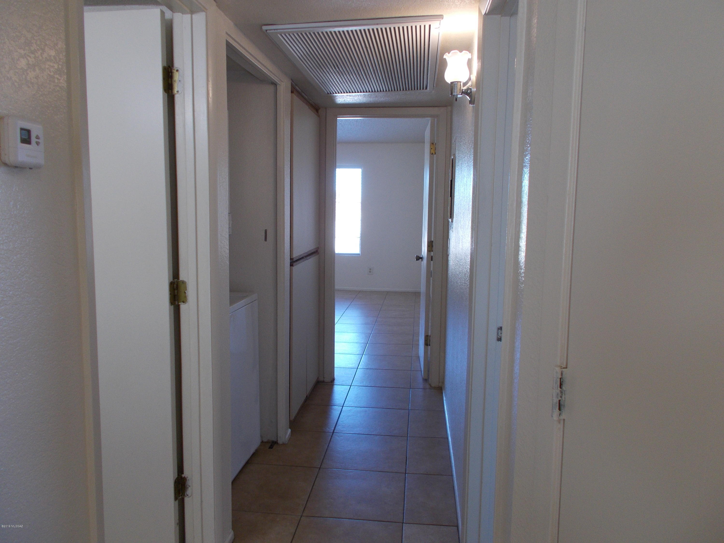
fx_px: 544
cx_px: 362
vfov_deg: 53.1
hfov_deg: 67.3
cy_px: 272
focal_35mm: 26
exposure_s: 1/25
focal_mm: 4.6
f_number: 3.2
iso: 125
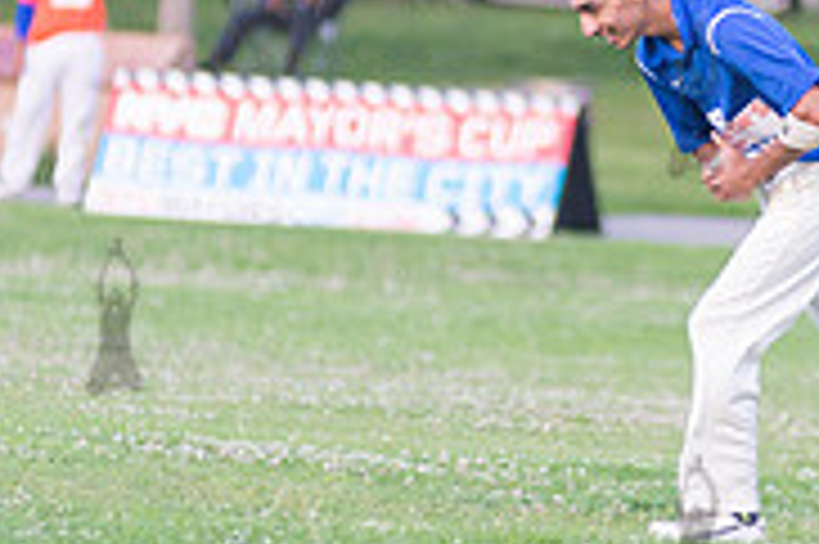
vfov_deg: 2.1
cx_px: 693
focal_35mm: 639
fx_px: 14524
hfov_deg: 3.2
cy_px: 97
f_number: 2.8
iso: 1600
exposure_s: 1/800
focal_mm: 200
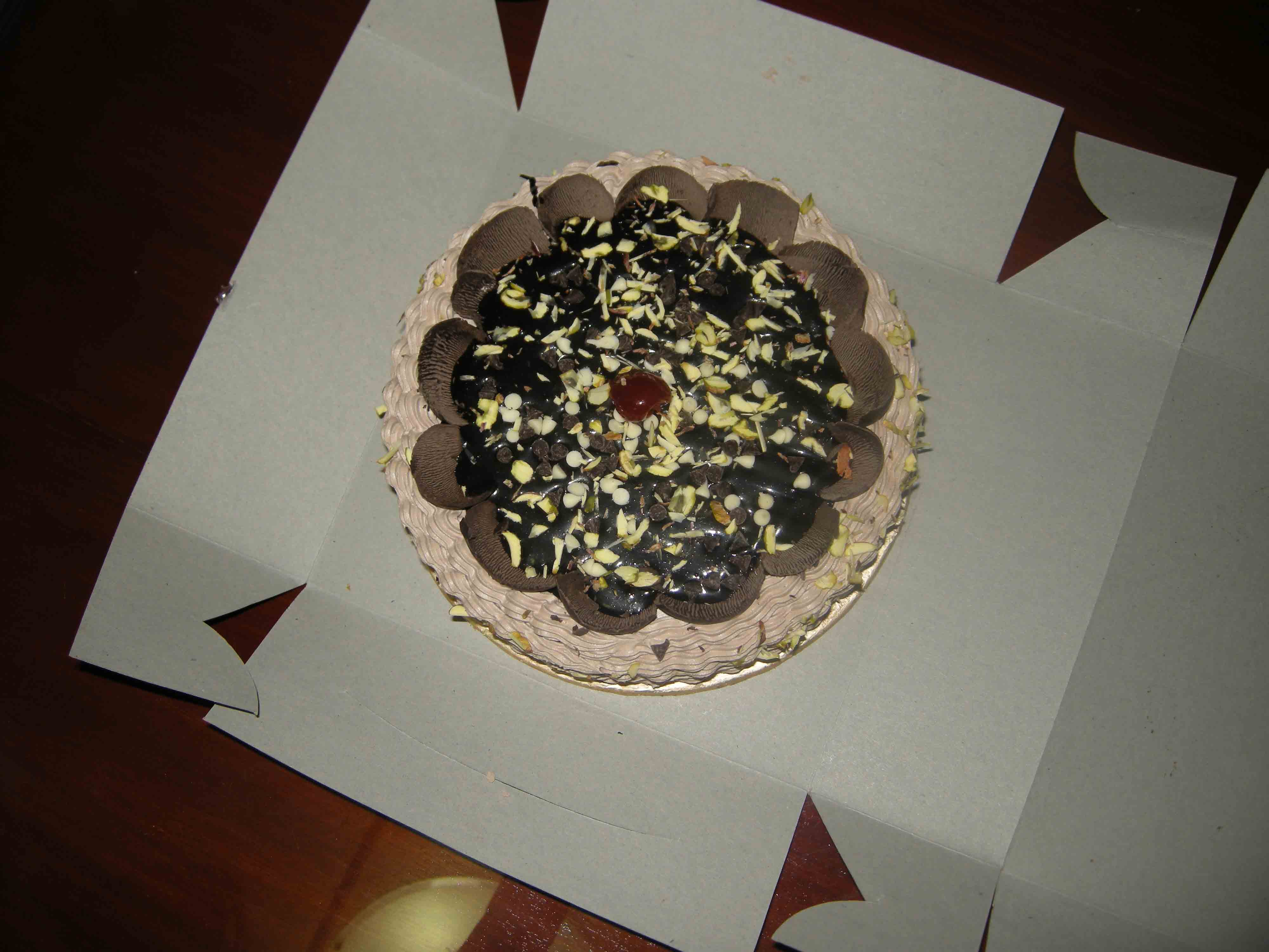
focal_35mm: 35
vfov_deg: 40.7
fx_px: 1283
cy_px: 476
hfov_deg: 52.6
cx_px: 634
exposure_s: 1/60
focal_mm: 7.5
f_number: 2.7
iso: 64
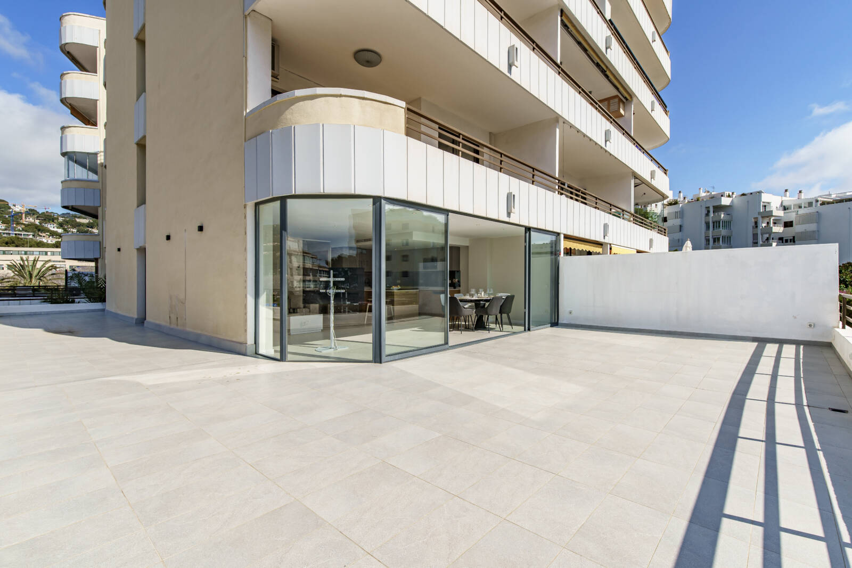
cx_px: 426
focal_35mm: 16
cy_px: 284
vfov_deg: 73.8
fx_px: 379
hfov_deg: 96.7
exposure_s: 1/1000
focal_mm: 16
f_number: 9
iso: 320
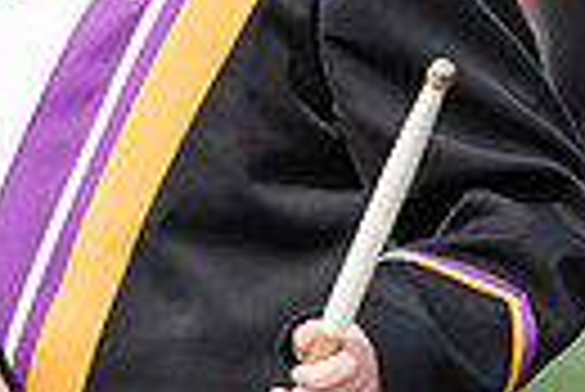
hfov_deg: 2.4
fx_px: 13763
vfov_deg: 1.6
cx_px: 0
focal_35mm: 846
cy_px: -128
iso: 160
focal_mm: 190
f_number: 4
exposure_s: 1/1250
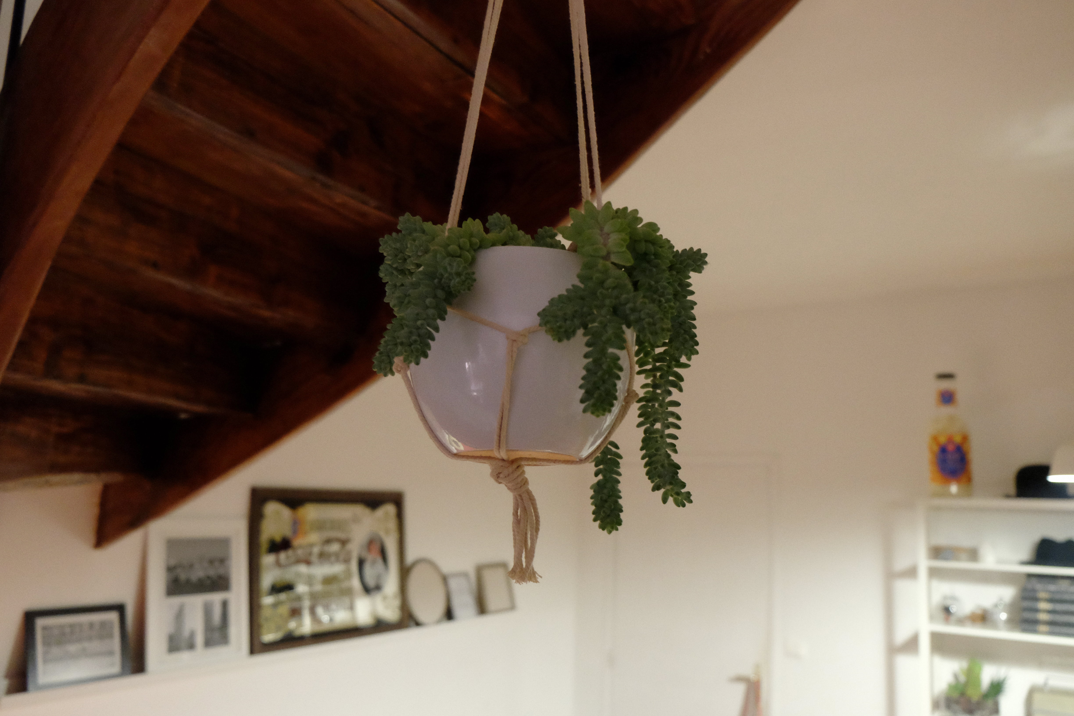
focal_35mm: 27
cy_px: 358
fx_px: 805
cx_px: 537
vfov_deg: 47.9
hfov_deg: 67.4
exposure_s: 1/26
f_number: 2.8
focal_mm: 18
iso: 3200
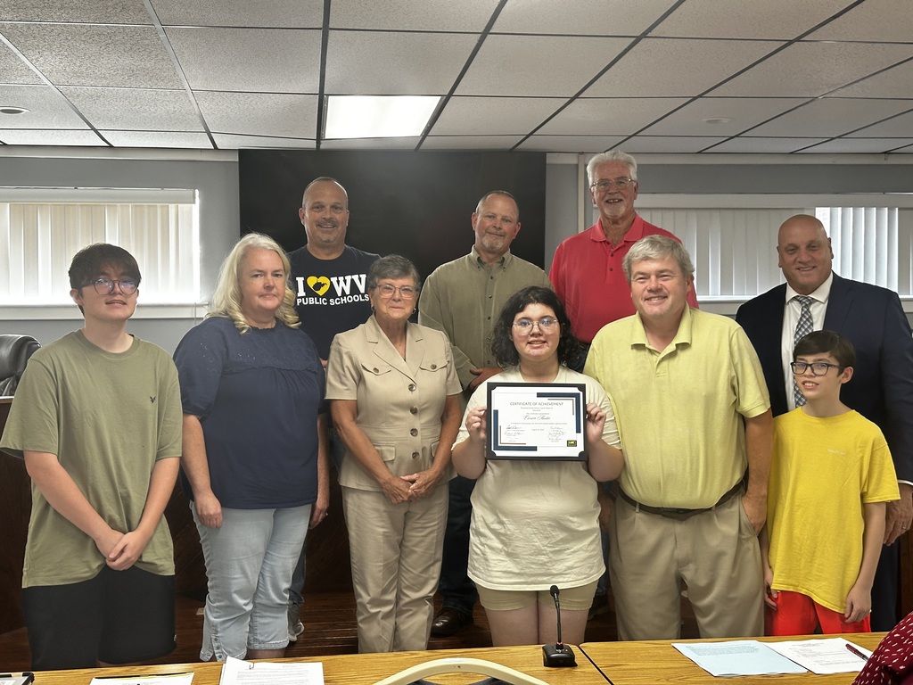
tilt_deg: +0.2
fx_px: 1266
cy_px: 342
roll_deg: -0.1
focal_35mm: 48
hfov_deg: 39.7
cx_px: 456
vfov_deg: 30.3
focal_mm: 6.86
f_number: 1.78
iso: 160
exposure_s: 1/60
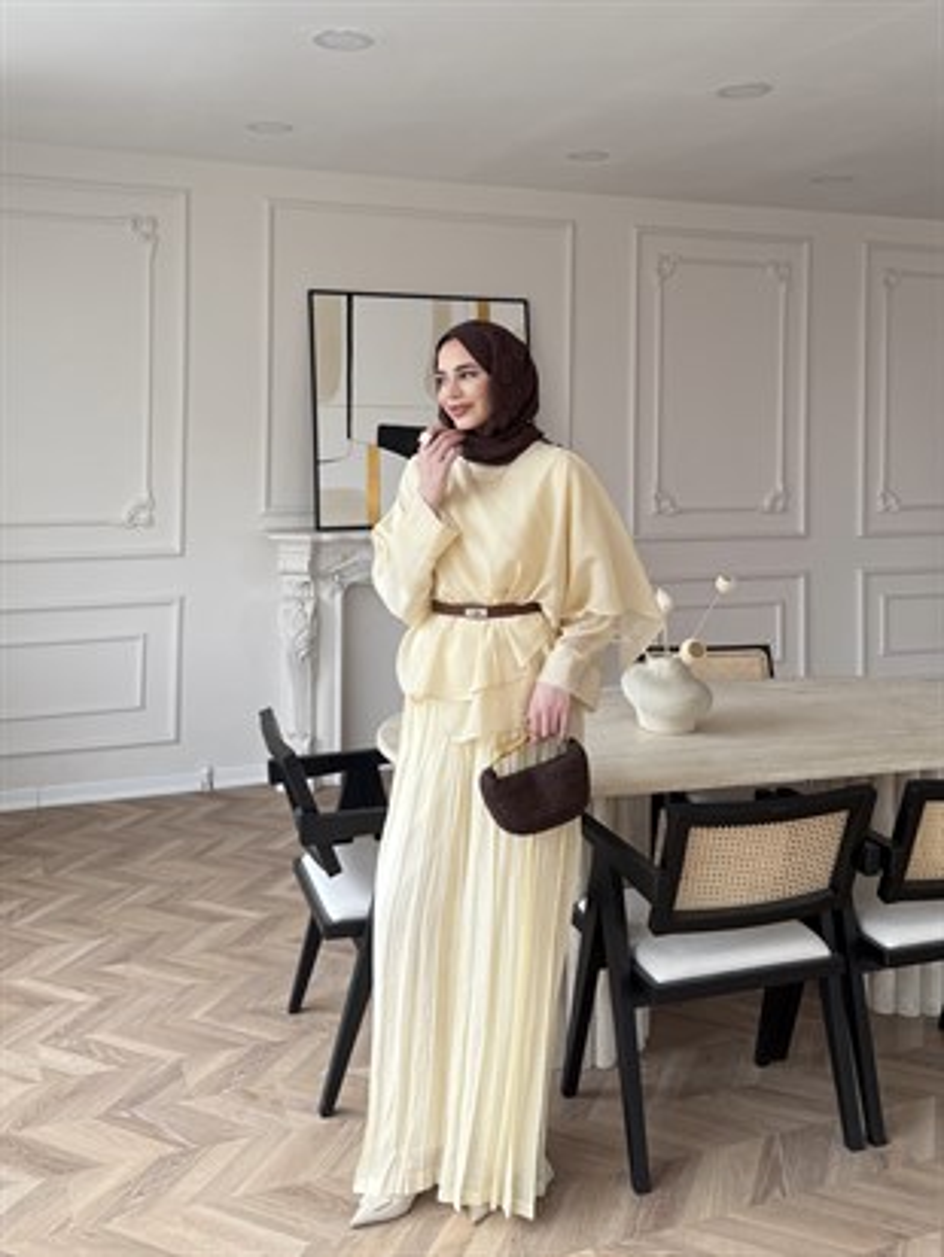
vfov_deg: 71.6
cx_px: 472
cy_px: 628
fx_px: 872
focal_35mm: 24
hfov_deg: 56.8
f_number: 1.78
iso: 80
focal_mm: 6.76
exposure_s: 1/326
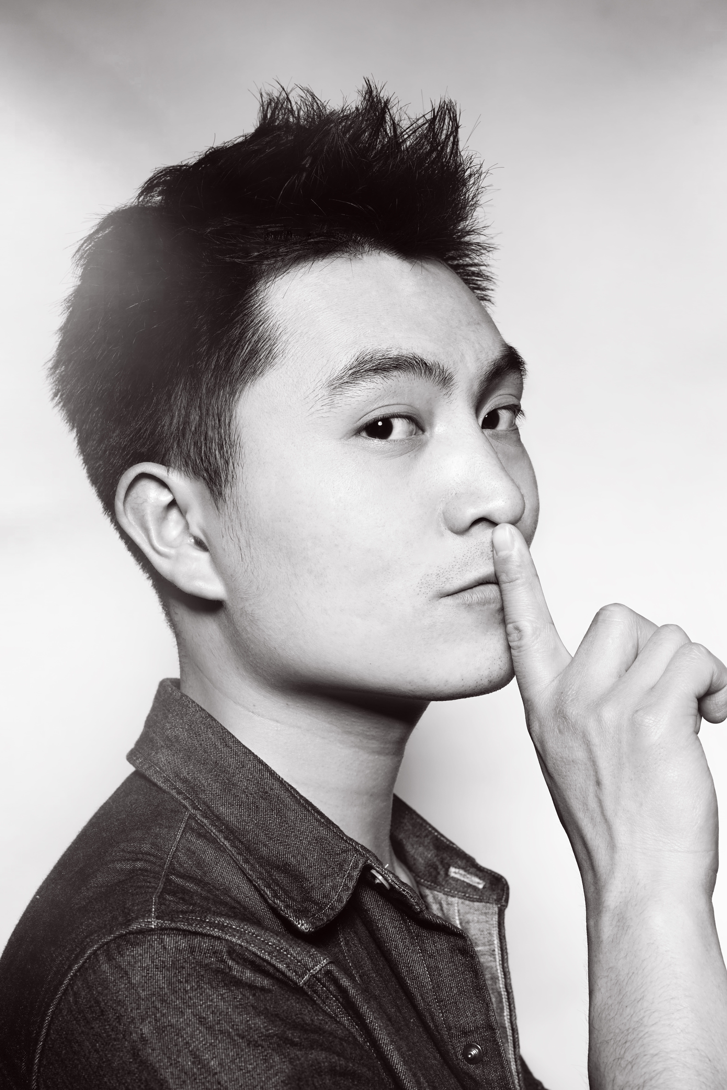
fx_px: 2574
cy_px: 545
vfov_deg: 23.9
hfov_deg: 16.1
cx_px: 364
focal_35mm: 85
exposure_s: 1/50
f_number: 8
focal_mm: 85
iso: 320
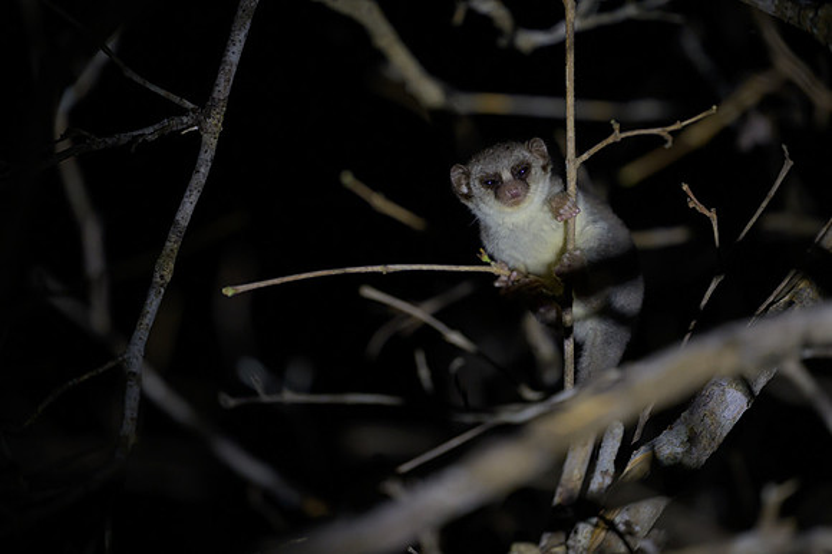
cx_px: 449
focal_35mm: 536
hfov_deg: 3.9
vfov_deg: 2.6
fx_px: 12370
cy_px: 208
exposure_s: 1/640
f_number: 2.8
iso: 1000
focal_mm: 400
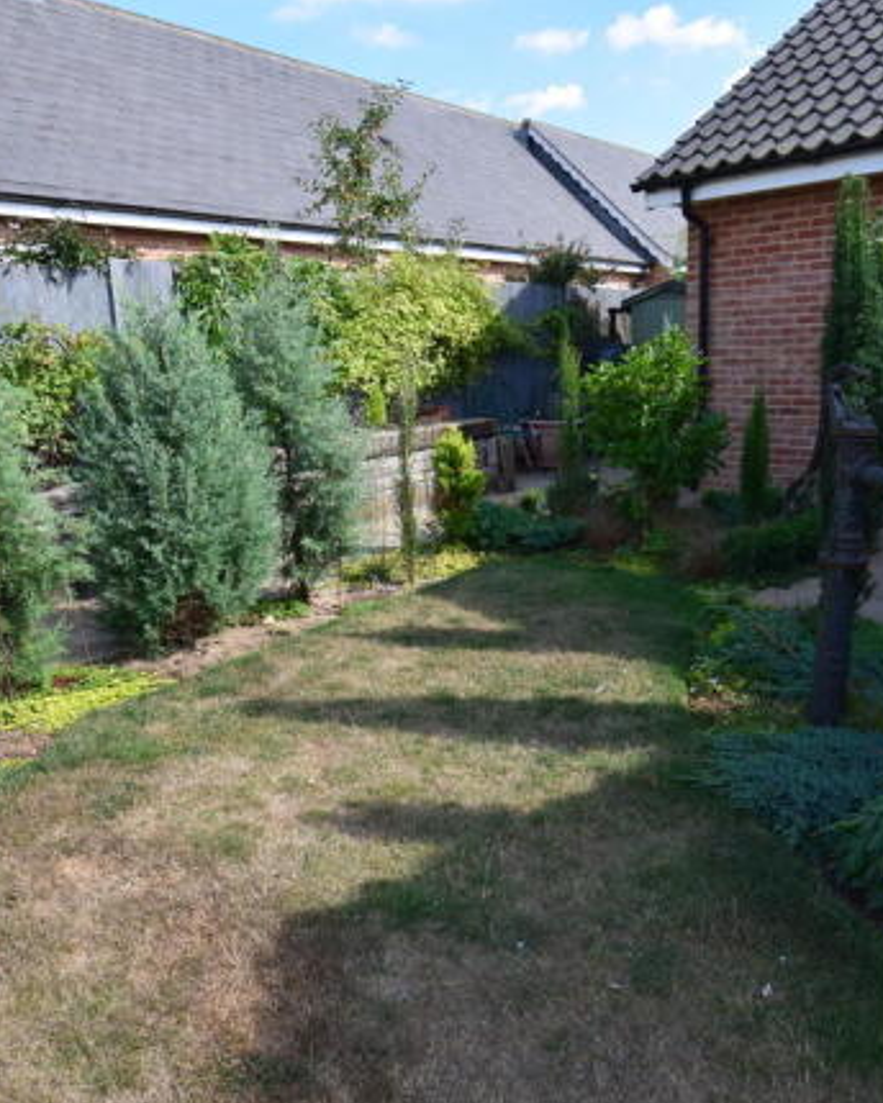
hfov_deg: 48.4
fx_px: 980
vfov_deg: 58.8
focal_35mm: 30
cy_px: 555
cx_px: 484
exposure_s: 1/320
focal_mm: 14
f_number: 10
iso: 400
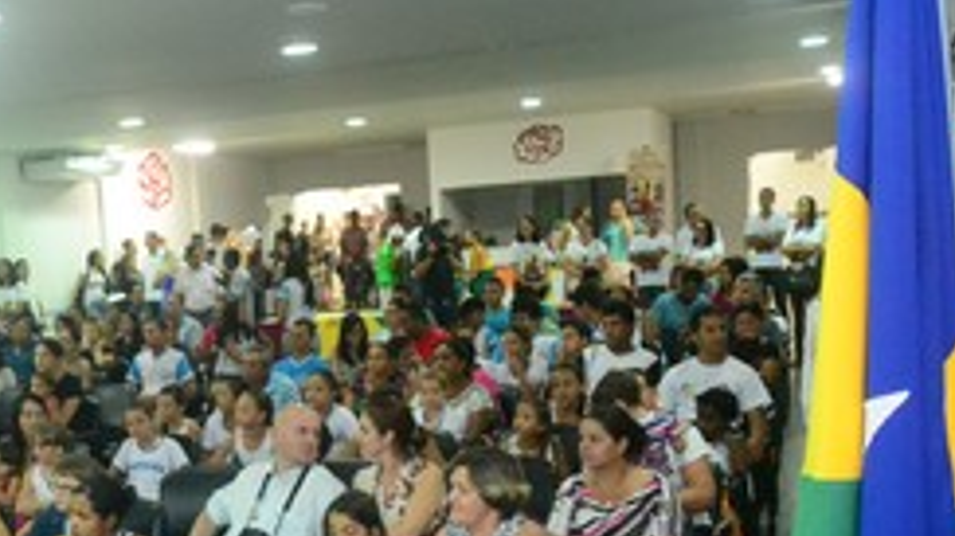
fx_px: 1468
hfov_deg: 35.0
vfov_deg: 20.2
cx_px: 200
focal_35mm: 58
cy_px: 513
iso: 3200
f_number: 3.5
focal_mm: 20
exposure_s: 1/80
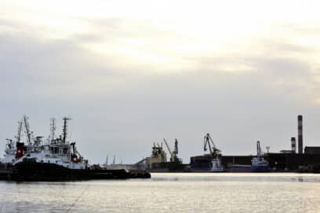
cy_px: 111
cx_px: 151
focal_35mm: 86
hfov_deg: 23.7
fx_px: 764
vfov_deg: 15.8
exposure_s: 1/640
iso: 800
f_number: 10
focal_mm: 78
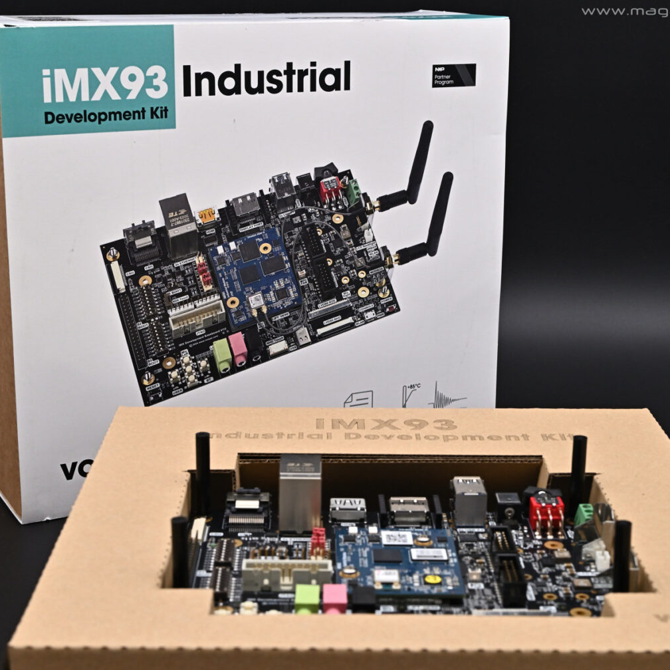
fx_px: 1248
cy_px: 336
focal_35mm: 57
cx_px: 366
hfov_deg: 30.0
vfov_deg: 30.0
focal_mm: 44
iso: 640
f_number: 11
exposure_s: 1/100
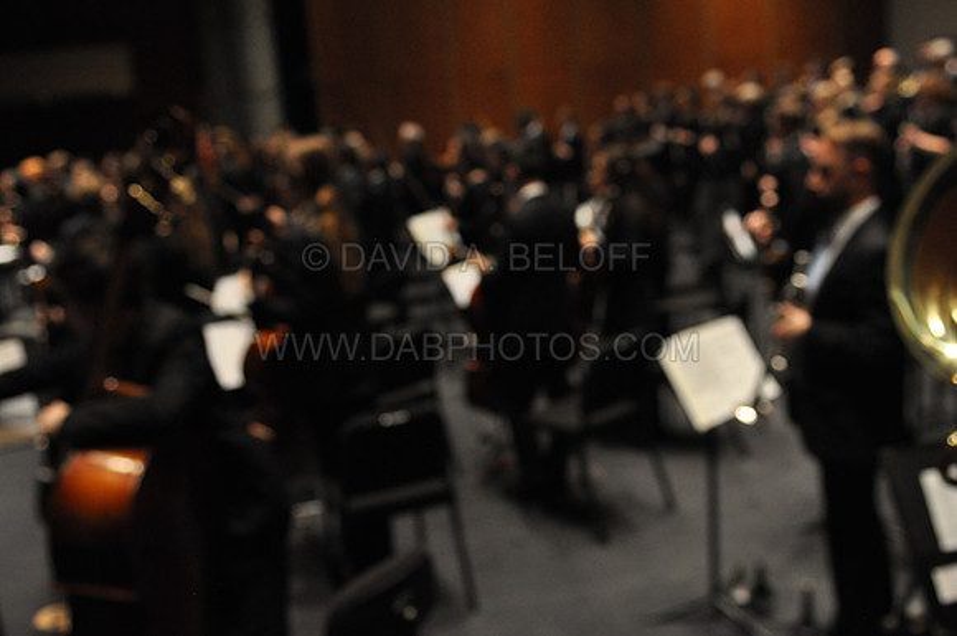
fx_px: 956
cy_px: 318
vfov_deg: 36.8
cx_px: 478
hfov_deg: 53.2
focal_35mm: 36
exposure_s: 1/250
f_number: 2.8
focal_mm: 24
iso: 1600
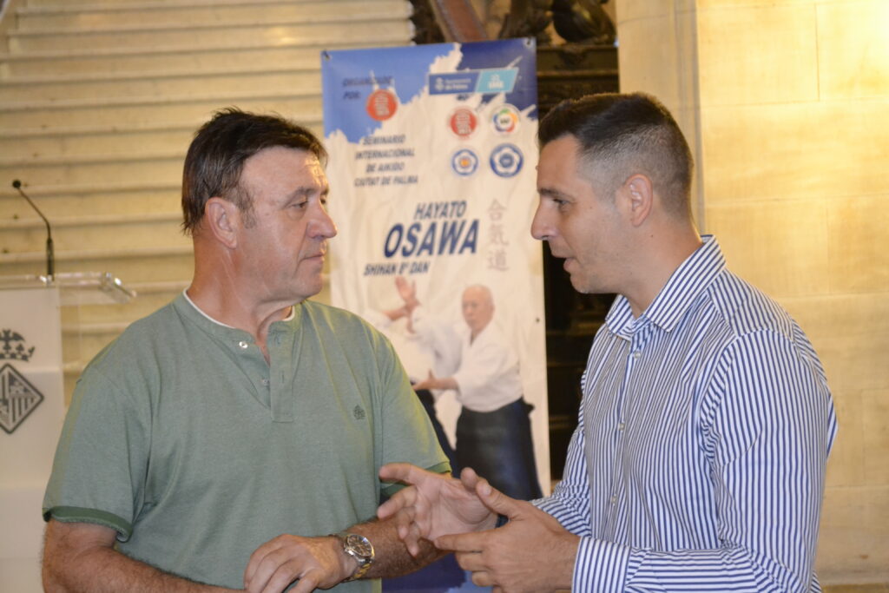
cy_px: 296
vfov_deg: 16.6
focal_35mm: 82
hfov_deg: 24.6
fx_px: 2037
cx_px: 444
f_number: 5.6
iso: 2800
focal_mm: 55
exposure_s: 1/60
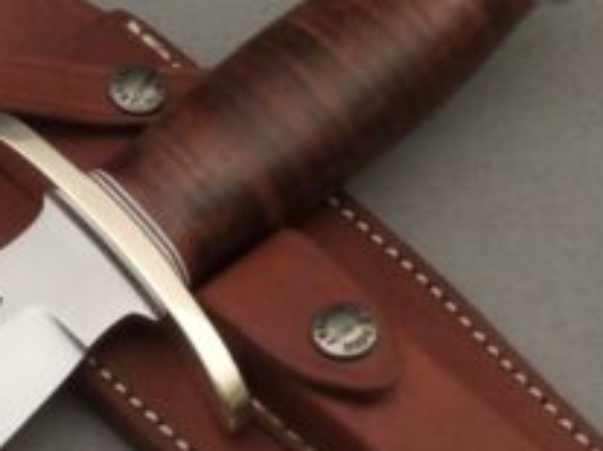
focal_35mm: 90
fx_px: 1567
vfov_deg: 16.3
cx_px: 67
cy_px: 329
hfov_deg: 21.3
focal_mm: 5.46
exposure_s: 1/25
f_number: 3.3
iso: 400
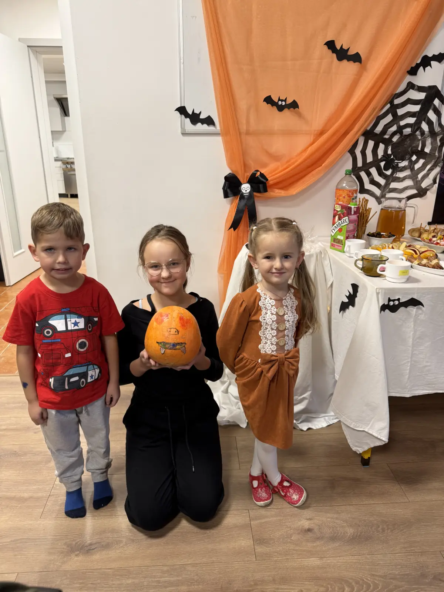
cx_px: 222
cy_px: 296
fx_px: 410
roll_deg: -2.0
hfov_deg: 56.8
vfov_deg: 71.6
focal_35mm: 24
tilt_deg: -20.9
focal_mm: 6.76
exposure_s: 1/50
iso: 160
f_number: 1.78
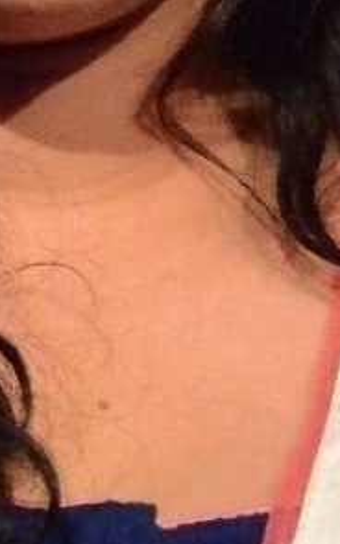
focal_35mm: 750
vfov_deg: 2.8
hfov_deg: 1.7
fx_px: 11136
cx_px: 0
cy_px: 545
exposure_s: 1/125
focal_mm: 80
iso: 8000
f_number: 5.6
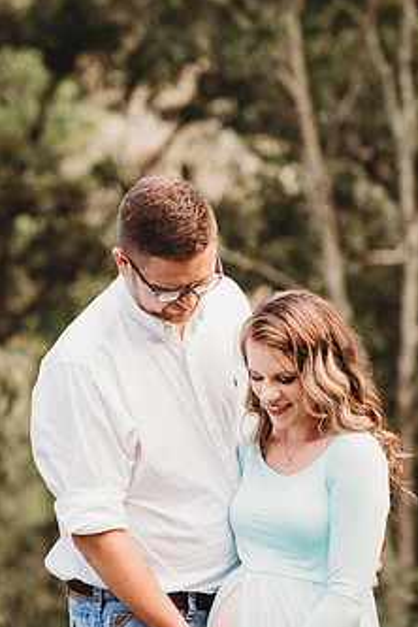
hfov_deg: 11.9
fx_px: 2003
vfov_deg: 17.7
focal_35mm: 115
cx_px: 218
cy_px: 418
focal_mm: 85
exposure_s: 1/200
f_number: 2.5
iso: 160
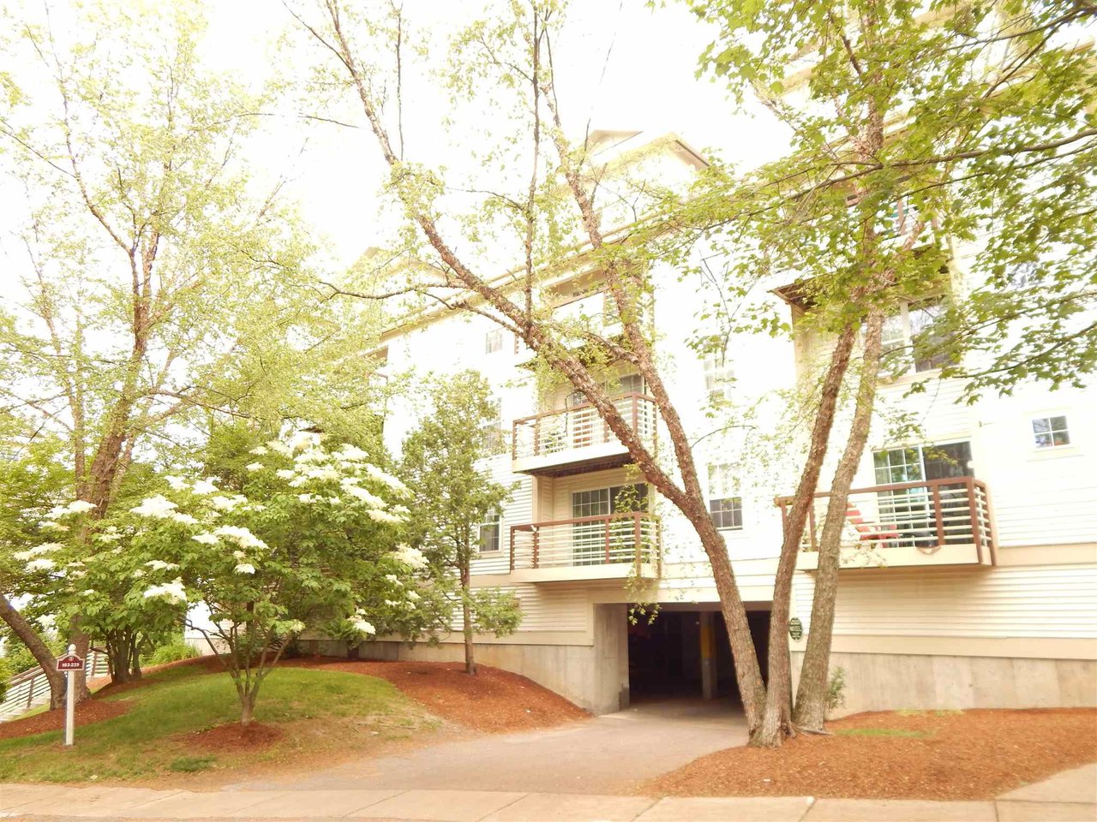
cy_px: 411
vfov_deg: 54.9
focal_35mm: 25
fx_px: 792
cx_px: 548
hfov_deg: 69.4
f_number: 3.1
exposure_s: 1/100
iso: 125
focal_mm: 4.5
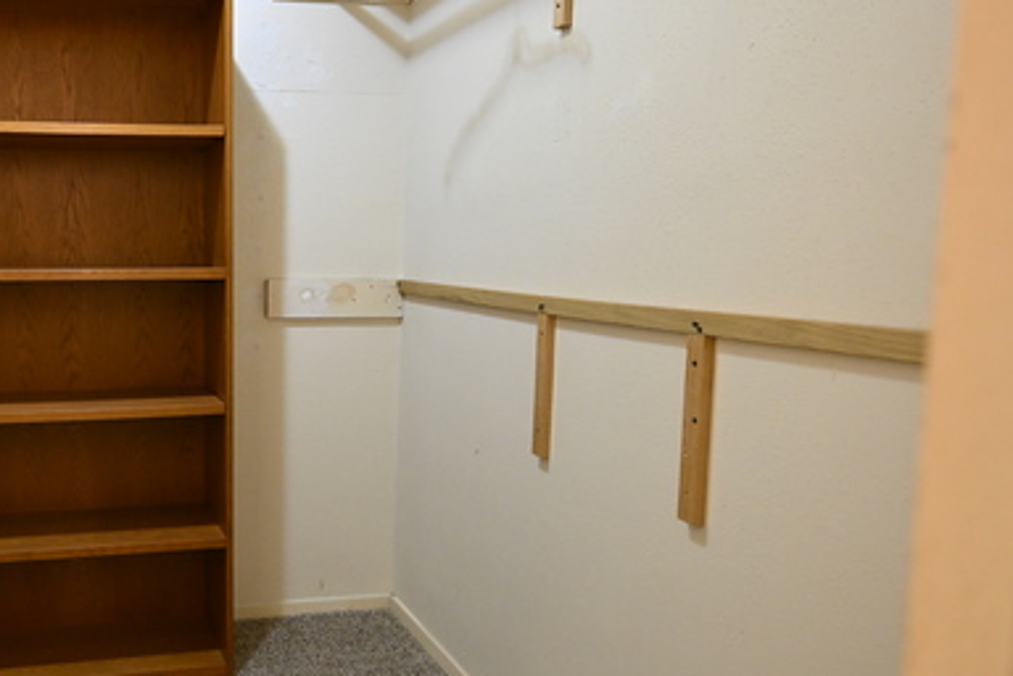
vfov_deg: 42.5
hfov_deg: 56.6
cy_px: 345
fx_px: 868
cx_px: 216
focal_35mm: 31
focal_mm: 18.5
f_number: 4
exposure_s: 1/125
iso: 3200
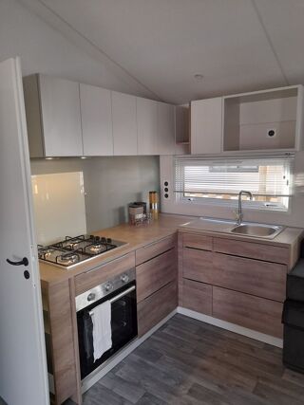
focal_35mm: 25
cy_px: 202
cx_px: 152
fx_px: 293
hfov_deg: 54.9
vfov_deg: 69.4
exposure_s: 1/60
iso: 200
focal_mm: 4.6
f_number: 2
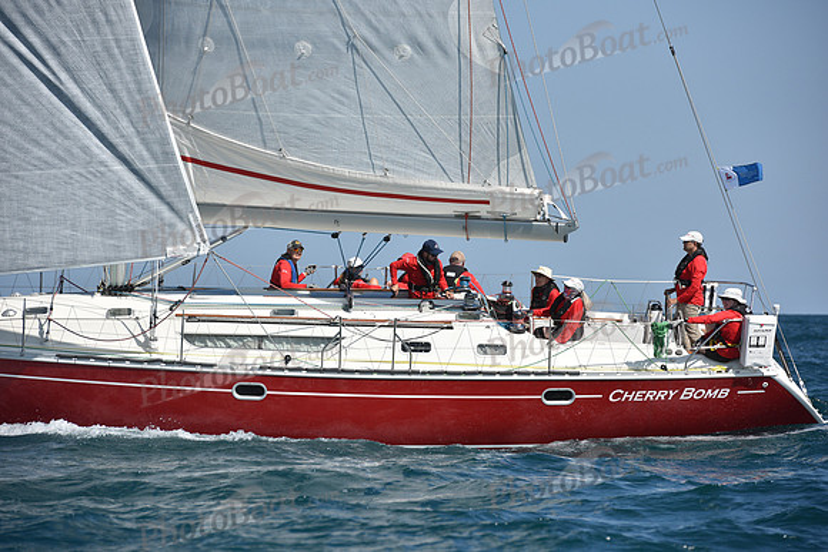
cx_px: 414
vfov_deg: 7.0
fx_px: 4486
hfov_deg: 10.5
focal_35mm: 195
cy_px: 276
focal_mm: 195
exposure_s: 1/1600
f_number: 7.1
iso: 250
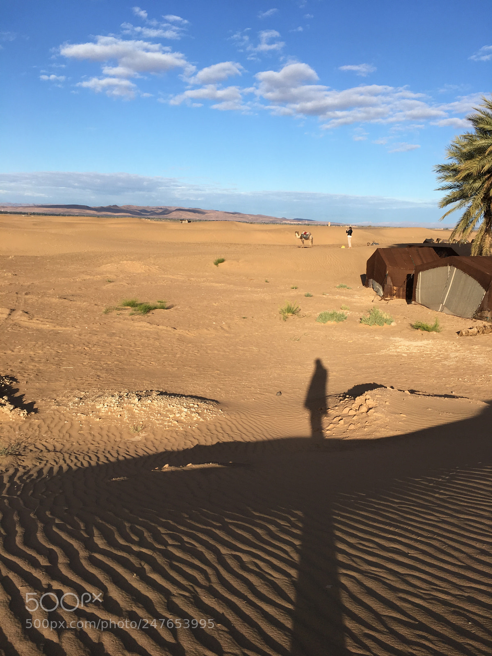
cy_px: 328
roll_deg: -3.0
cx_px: 246
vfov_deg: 61.7
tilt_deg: -12.3
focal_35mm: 29
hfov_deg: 48.2
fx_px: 550
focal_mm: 4.15
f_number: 2.2
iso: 25
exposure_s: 1/1538
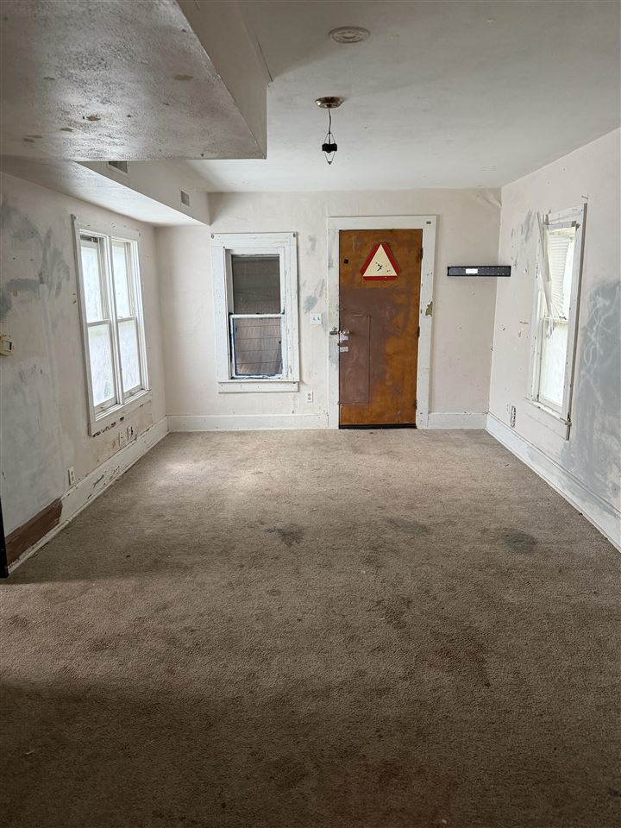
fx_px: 574
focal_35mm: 24
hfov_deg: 56.8
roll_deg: +1.7
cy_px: 414
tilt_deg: -12.4
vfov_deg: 71.6
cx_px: 310
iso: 320
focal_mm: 6.76
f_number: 1.78
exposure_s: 1/60
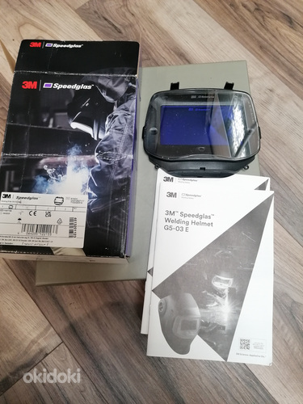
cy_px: 202
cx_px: 152
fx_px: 315
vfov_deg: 65.3
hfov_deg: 51.4
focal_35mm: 27
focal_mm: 4.75
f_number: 1.8
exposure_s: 1/33.3
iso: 250
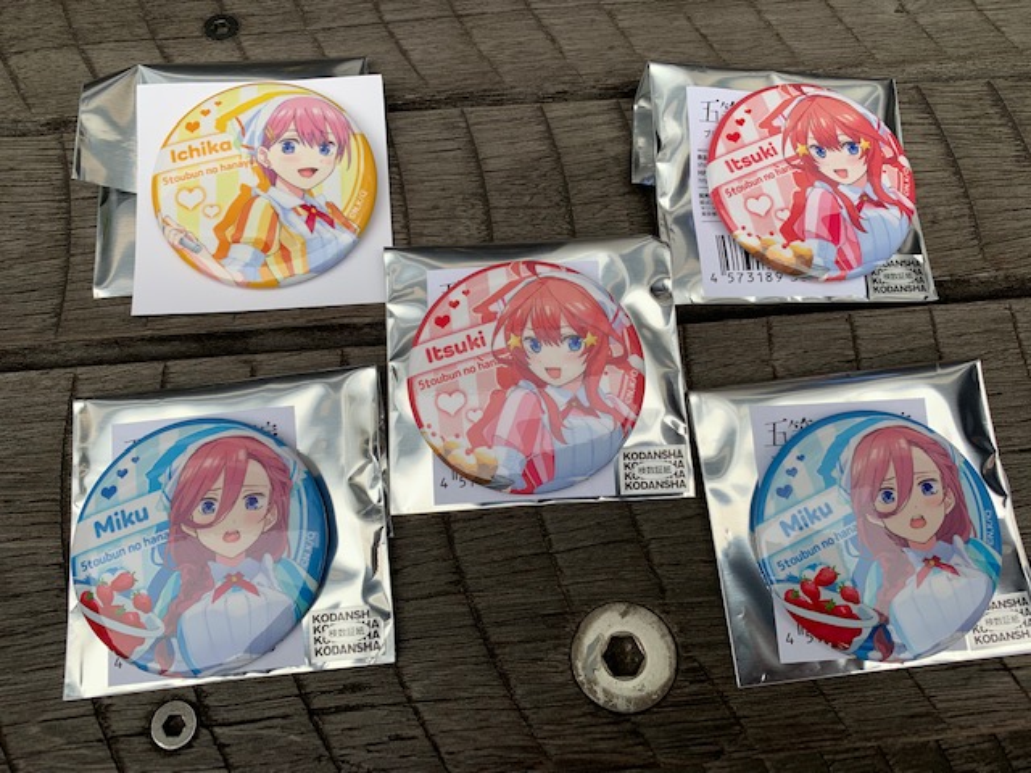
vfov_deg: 53.1
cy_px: 386
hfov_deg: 67.3
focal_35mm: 26
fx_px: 774
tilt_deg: -72.2
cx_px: 516
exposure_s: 1/184
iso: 25
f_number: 1.8
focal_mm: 4.25
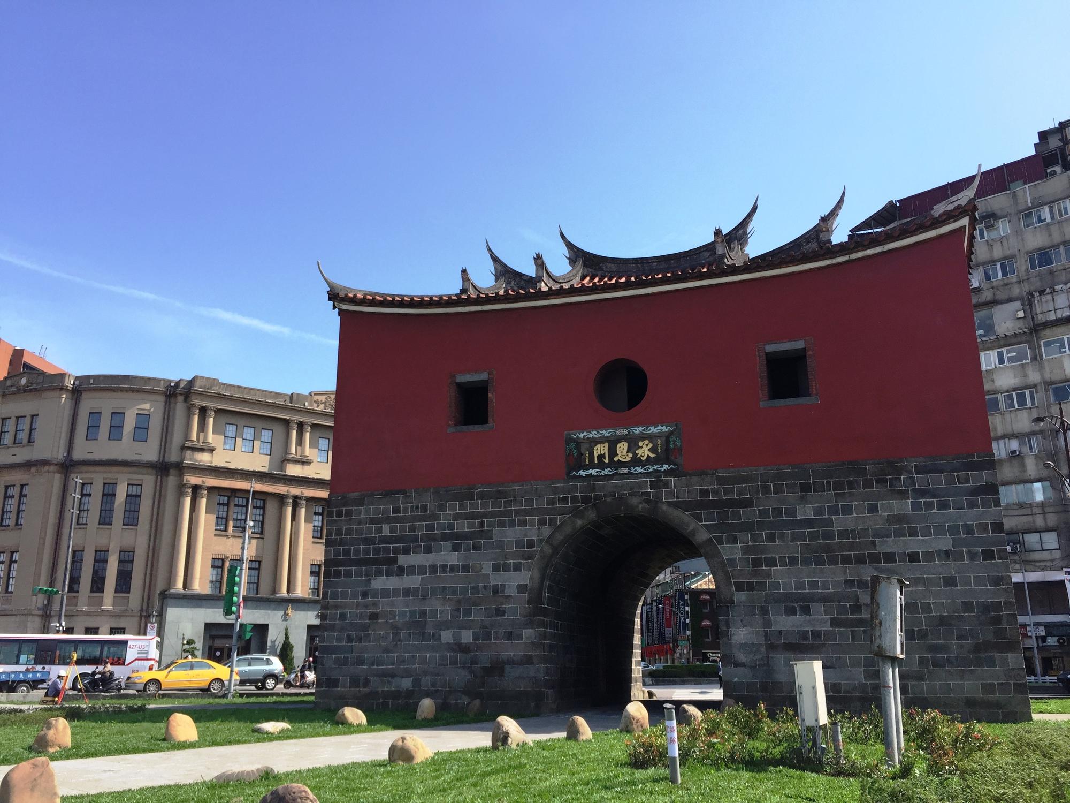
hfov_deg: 61.7
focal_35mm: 29
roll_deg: -1.3
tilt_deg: +15.3
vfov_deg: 48.2
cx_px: 535
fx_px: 896
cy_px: 402
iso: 32
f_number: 2.2
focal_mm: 4.15
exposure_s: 1/1364
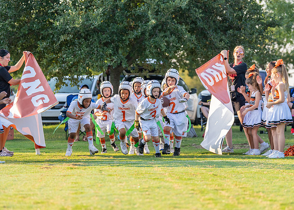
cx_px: 156
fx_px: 1016
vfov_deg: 11.8
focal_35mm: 122
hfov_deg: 16.5
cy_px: 108
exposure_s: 1/2000
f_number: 2.8
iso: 400
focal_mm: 92
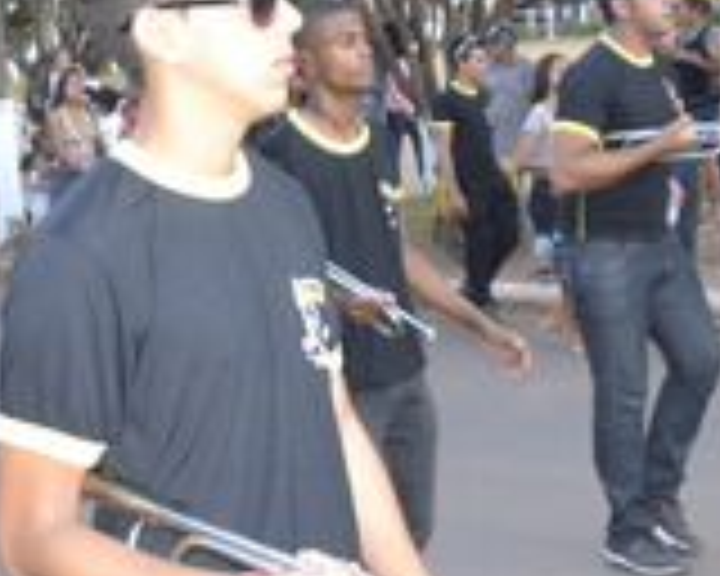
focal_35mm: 87
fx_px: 1854
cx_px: 551
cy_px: 374
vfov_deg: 17.6
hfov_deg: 21.8
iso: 560
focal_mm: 20
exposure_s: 1/60
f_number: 3.5
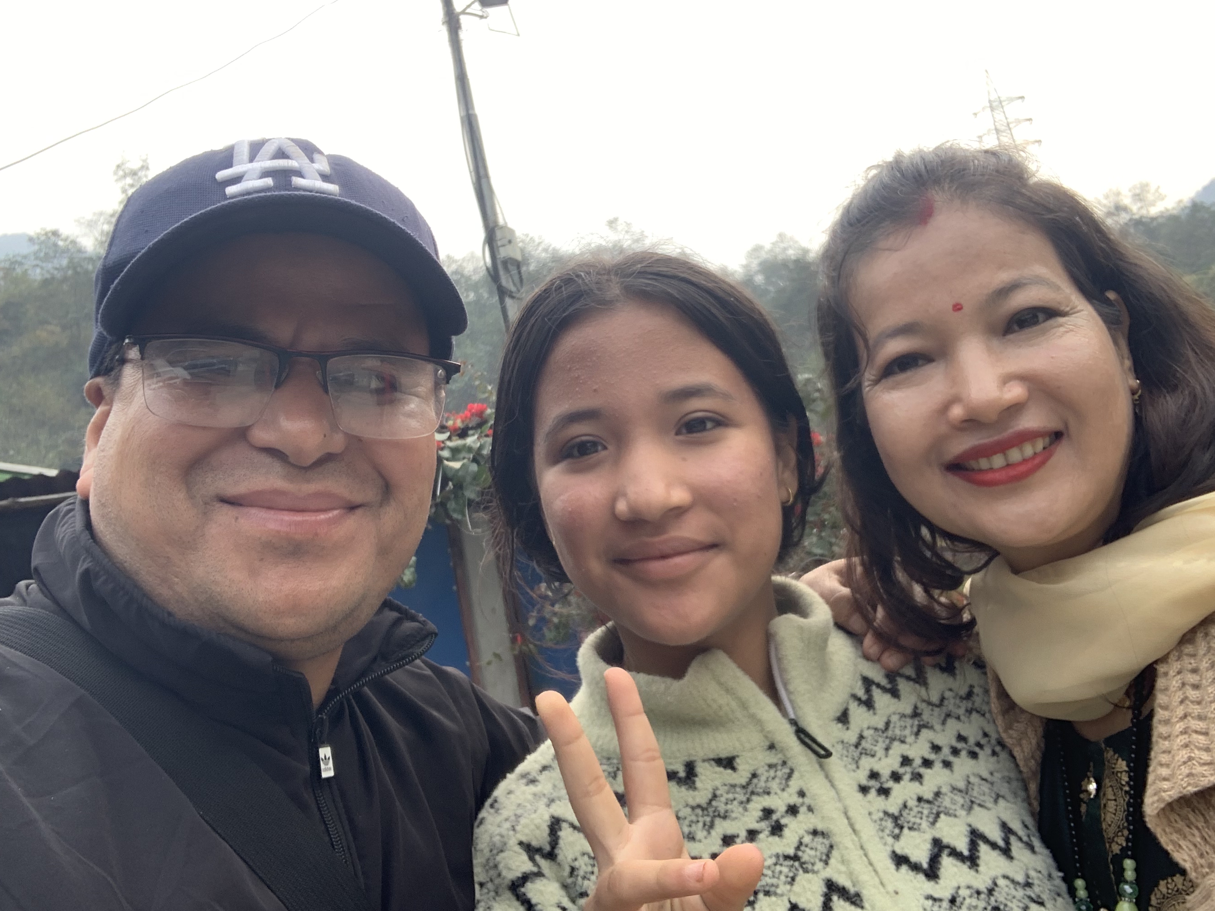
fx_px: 1299
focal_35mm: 37
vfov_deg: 38.6
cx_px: 595
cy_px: 402
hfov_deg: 50.1
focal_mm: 2.87
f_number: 2.2
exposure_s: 1/121
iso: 16
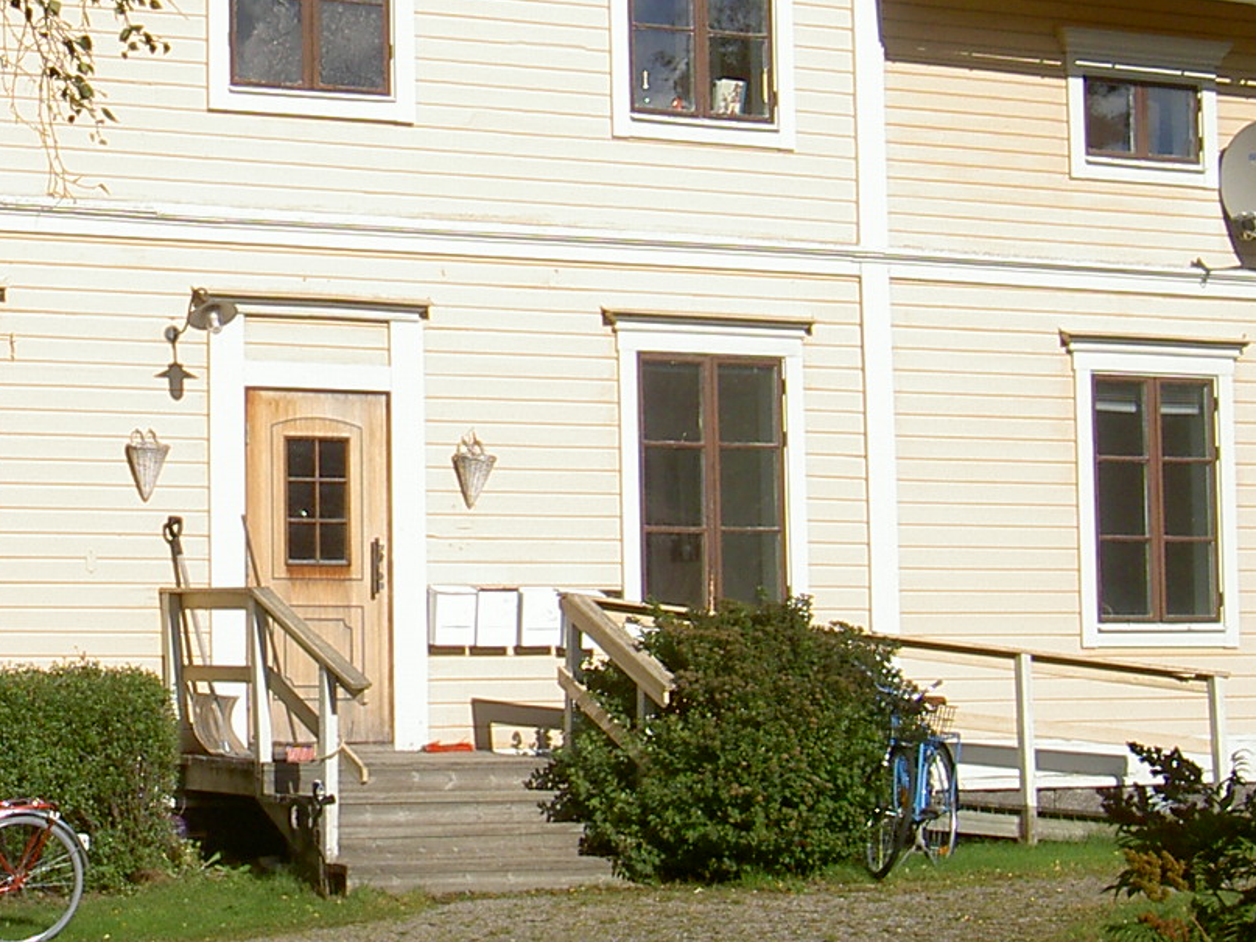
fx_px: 3592
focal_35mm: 99
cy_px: 406
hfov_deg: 19.4
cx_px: 103
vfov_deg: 14.9
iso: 100
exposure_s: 1/640
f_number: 4.7
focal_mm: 8
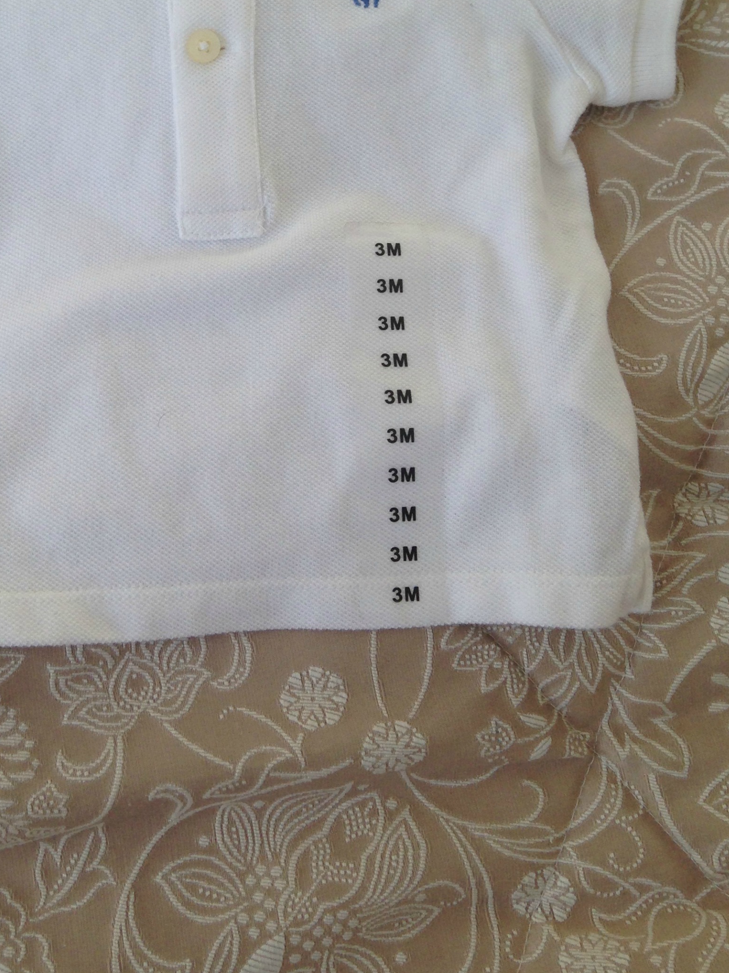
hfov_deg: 28.8
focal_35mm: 50
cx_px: 216
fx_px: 1404
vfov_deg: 37.4
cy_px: 266
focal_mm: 4.12
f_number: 2.4
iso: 50
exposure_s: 1/142
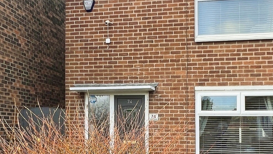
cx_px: 150
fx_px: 318
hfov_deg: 46.3
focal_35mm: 44
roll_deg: +0.0
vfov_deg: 27.0
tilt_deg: +2.7
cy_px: 99
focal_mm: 1.57
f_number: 1.8
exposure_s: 1/198
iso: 32
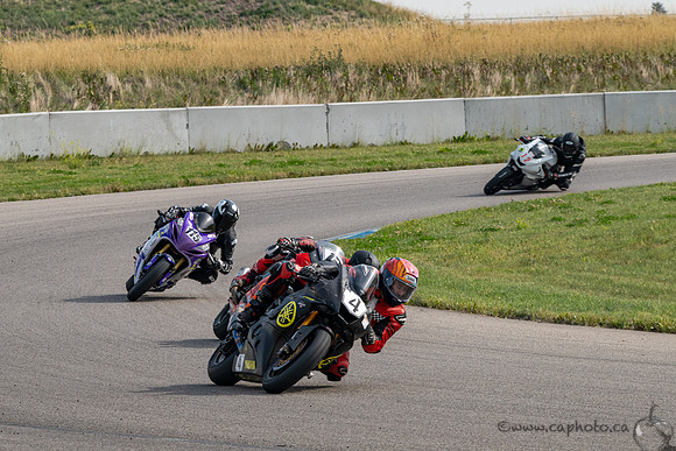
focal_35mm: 315
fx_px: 5924
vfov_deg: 4.4
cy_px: 278
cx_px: 246
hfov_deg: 6.5
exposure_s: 1/800
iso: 500
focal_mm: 220
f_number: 11
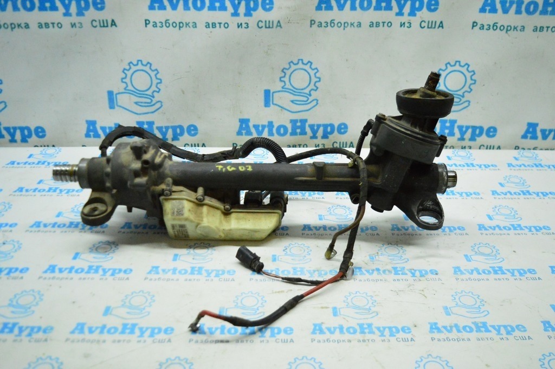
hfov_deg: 55.1
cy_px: 184
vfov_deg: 38.3
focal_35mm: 34
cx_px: 278
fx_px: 531
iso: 6400
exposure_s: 1/800
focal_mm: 23
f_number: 3.8
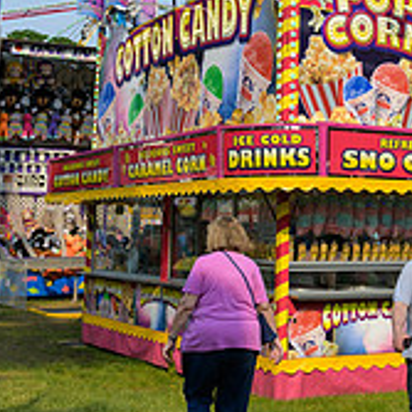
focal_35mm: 71
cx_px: 308
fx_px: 956
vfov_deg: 23.8
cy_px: 56
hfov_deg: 24.1
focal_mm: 24
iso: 100
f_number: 3.2
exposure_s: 1/2000
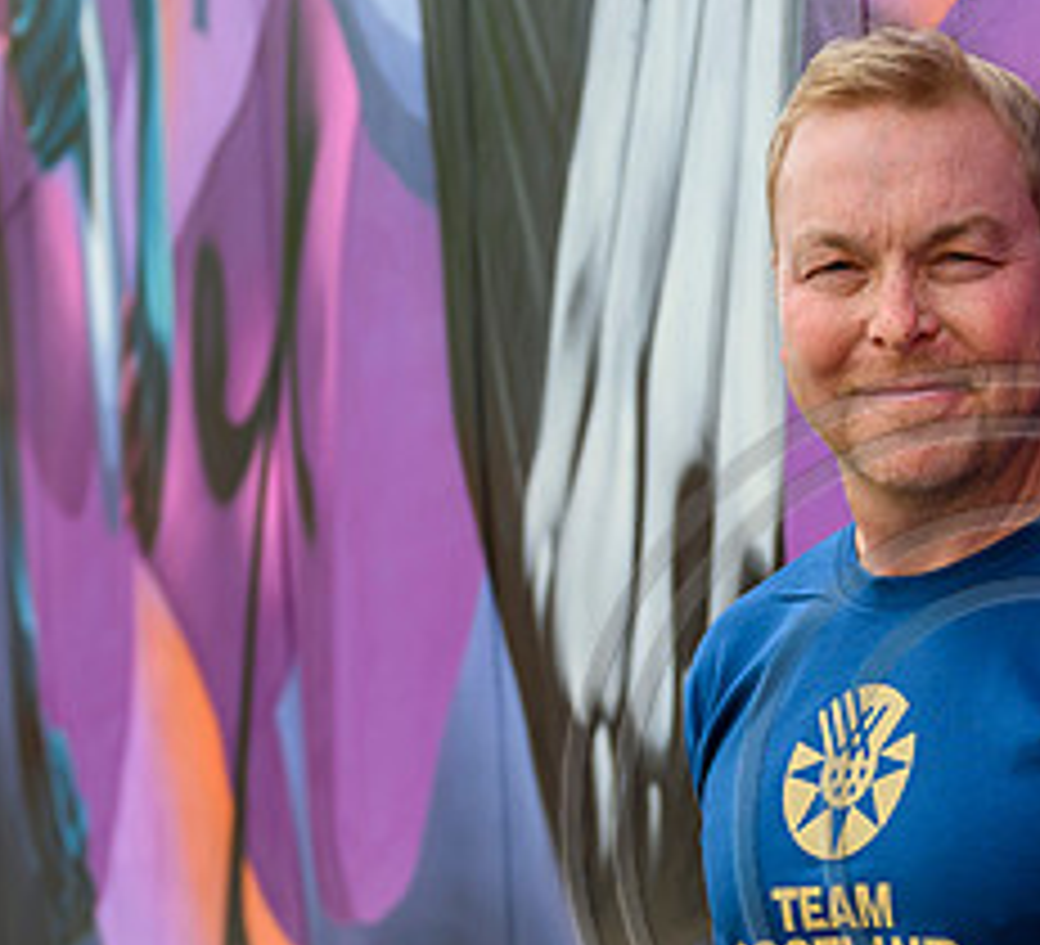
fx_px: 3378
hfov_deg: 17.2
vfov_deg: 15.8
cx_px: 999
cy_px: 814
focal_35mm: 104
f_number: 2.8
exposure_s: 1/1250
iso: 250
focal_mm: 40
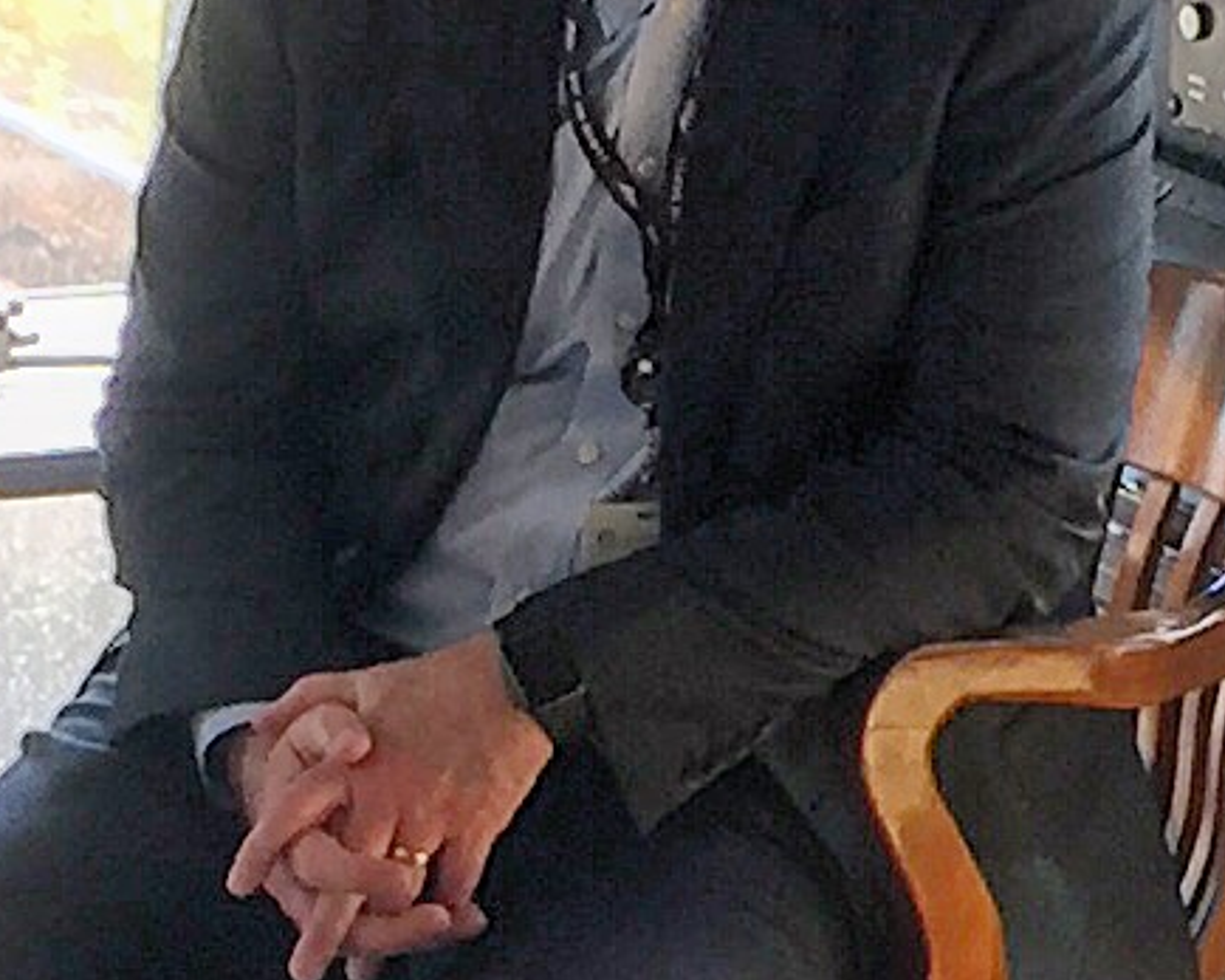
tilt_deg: -19.0
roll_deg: -3.6
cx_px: 457
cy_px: 1059
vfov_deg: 7.2
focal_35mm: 213
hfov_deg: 9.1
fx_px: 7721
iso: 32
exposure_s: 1/40
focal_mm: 4.15
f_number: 2.2
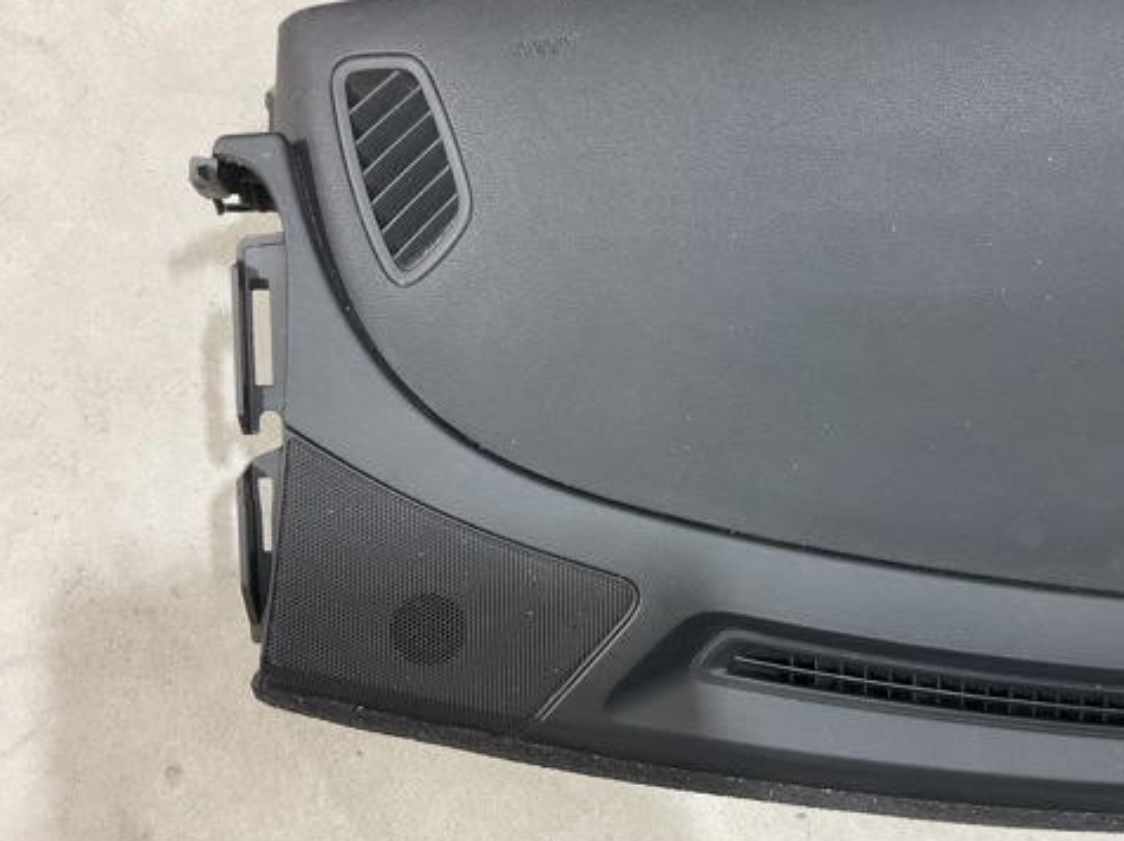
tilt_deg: -77.6
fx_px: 1265
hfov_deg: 47.3
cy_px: 382
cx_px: 727
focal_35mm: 39
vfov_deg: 36.7
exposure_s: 1/50
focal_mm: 3
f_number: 1.8
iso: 64
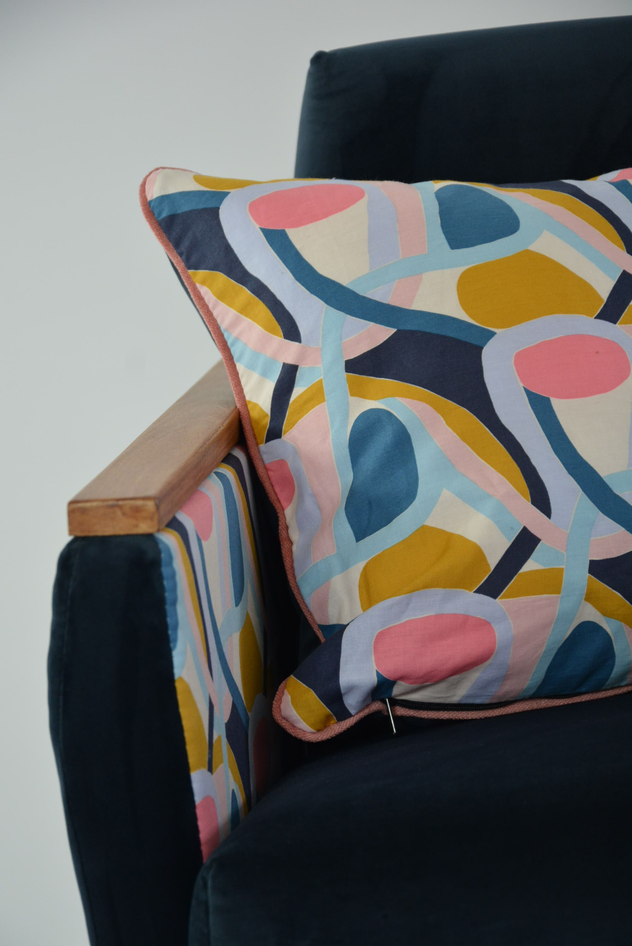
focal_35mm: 128
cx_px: 316
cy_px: 473
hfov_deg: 10.8
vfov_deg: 16.1
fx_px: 3351
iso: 800
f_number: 5.6
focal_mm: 85
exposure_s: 1/200
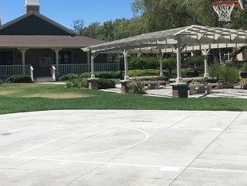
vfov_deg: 25.0
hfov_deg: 33.2
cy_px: 50
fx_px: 414
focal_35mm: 58
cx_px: 105
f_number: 2.2
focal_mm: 4.15
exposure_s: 1/1399
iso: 25
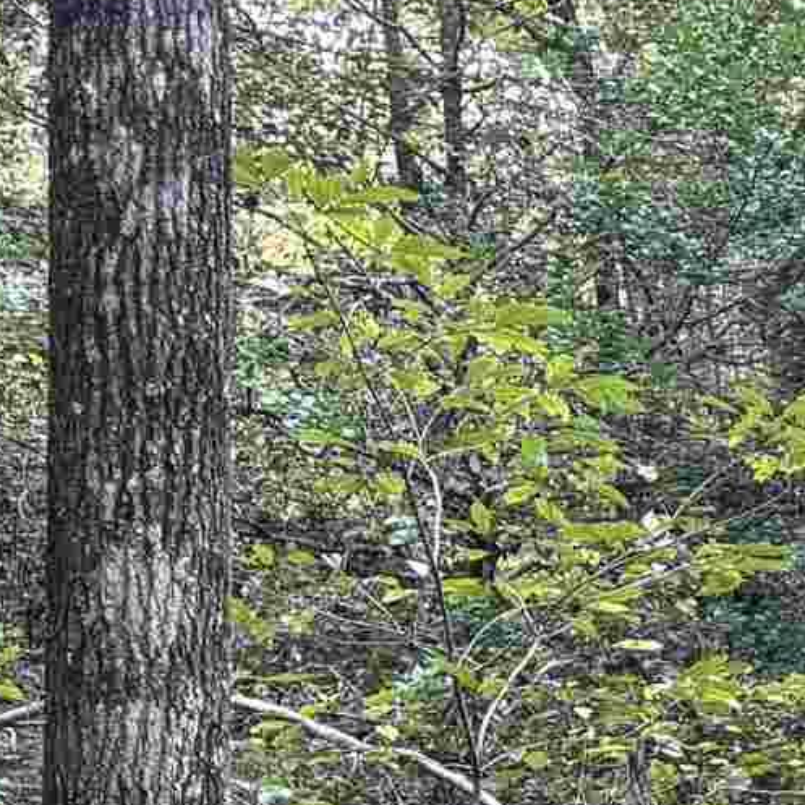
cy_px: 1477
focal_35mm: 142
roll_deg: +0.8
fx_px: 3736
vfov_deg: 11.4
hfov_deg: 11.1
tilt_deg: -5.1
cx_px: 1662
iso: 125
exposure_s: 1/121
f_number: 1.6
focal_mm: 5.96
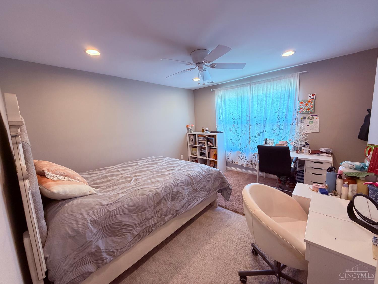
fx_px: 153
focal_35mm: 14
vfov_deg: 85.7
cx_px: 189
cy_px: 142
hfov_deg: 102.1
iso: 250
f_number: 2.2
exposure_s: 1/60
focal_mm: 2.22
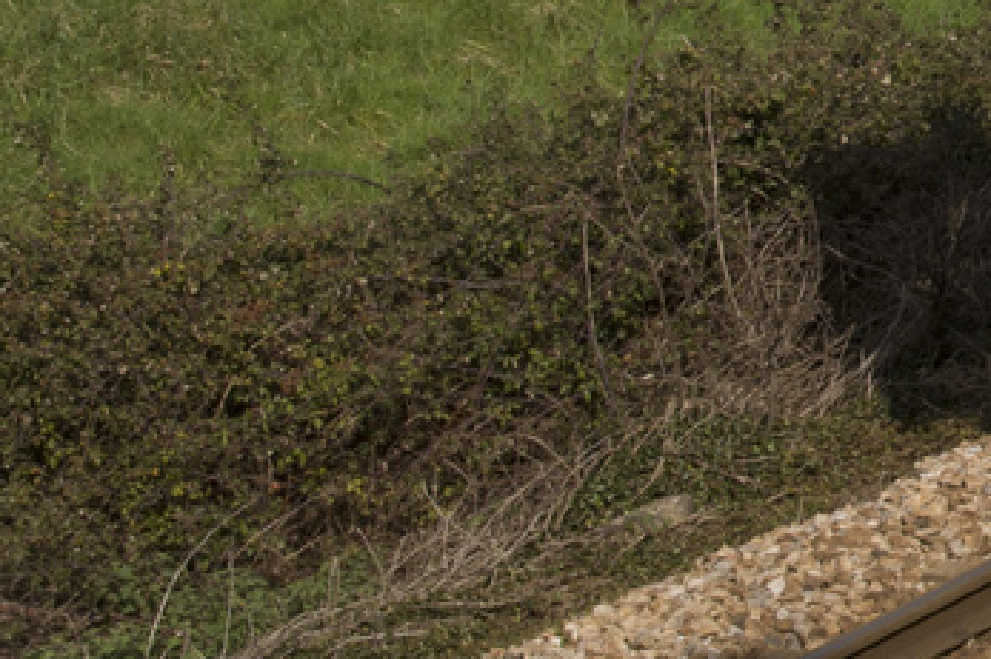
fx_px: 6851
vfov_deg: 5.4
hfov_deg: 7.6
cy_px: -653
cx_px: 2479
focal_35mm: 249
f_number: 9
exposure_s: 1/640
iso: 160
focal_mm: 30
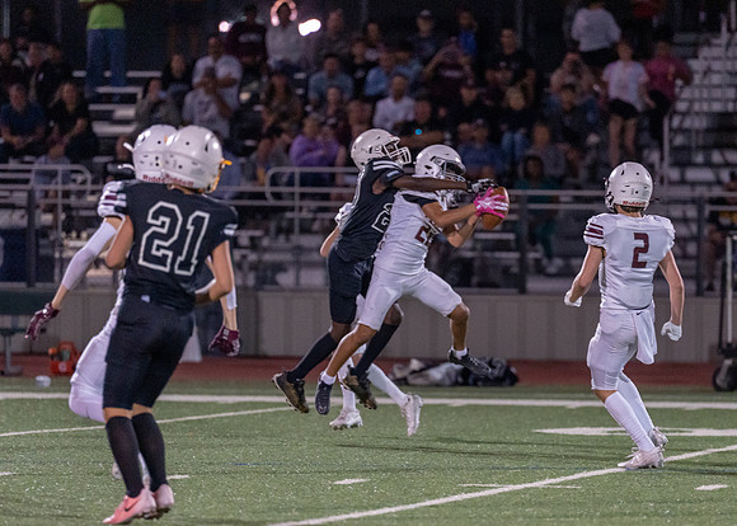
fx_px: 6455
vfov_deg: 4.7
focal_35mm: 308
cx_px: 472
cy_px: 303
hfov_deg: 6.5
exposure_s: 1/1000
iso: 2000
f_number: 2.8
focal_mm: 200
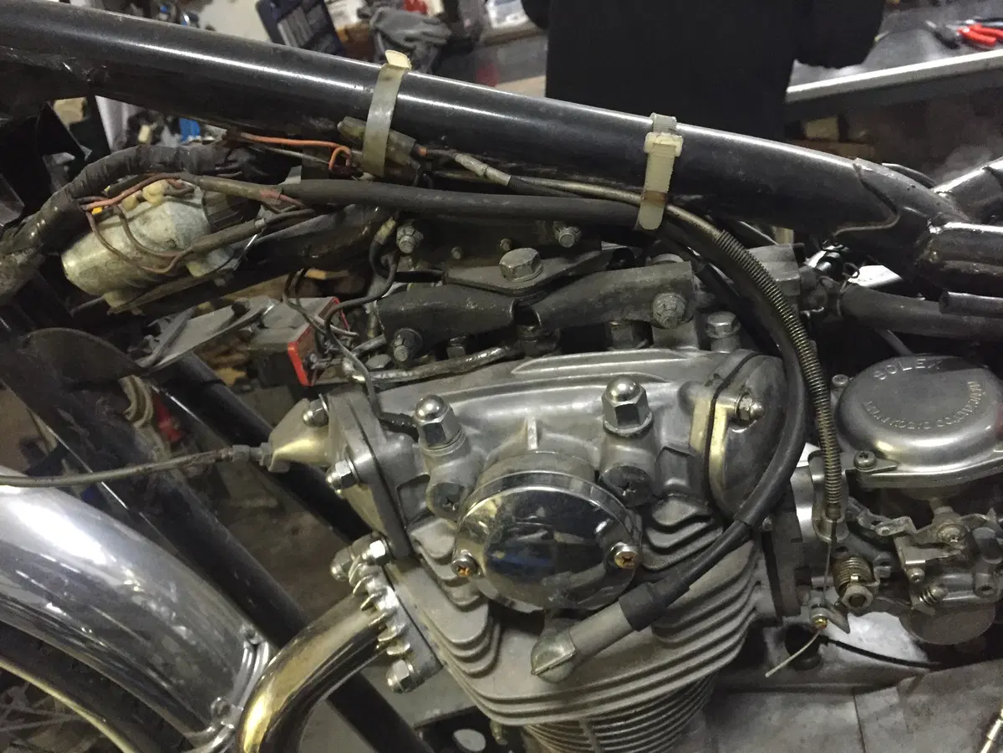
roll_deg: +15.1
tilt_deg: -32.1
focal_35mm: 29
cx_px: 502
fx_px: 840
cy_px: 376
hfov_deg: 61.7
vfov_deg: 48.2
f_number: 2.2
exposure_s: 1/17
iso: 320
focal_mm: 4.15
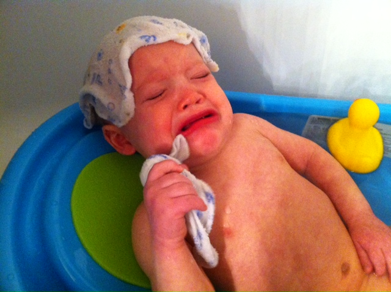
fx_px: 395
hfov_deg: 52.7
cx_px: 196
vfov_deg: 40.6
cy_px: 146
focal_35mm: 35
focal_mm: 3.85
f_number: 2.8
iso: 640
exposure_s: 1/15
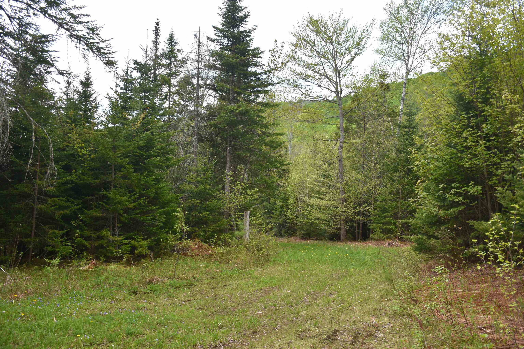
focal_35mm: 30
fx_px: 437
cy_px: 174
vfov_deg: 43.6
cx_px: 262
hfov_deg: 61.9
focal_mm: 20
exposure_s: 1/250
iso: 140
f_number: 3.5
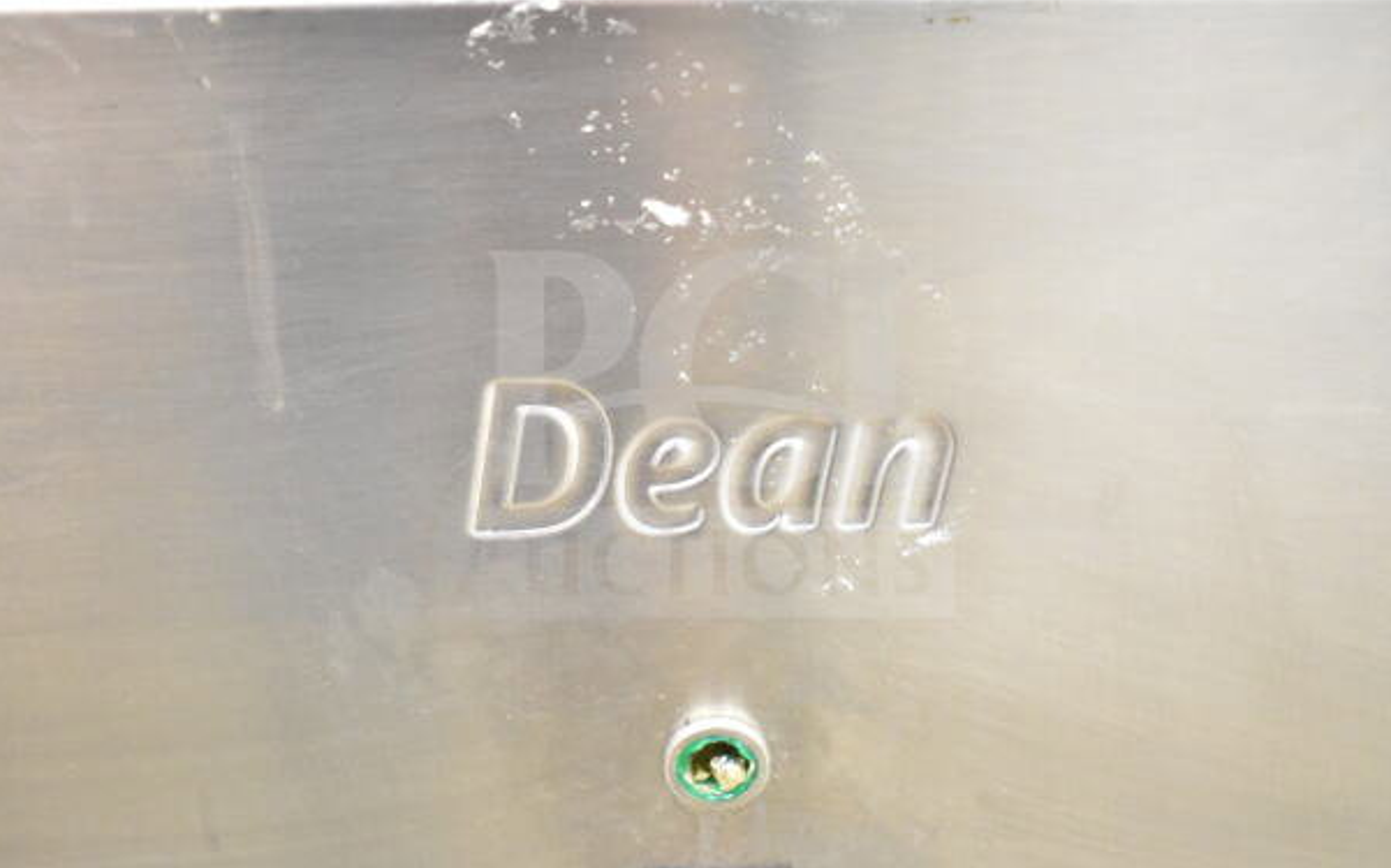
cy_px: 434
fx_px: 2236
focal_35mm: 59
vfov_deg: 22.0
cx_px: 694
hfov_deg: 34.6
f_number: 4.8
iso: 10000
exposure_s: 1/60
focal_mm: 38
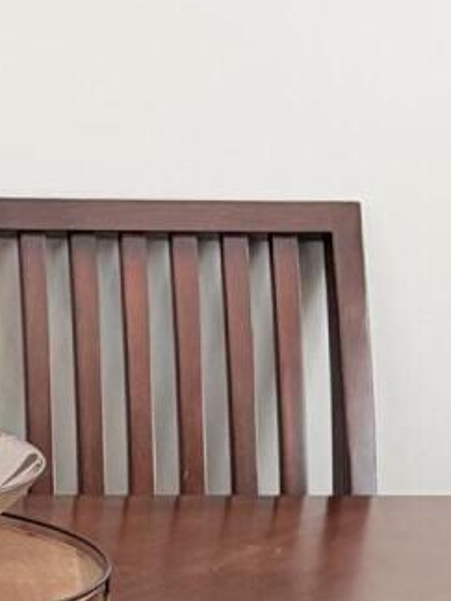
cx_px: -150
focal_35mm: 148
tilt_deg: -12.7
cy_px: 531
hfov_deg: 9.8
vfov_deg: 13.2
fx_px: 2571
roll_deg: -1.1
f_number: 1.78
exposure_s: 1/60
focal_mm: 6.76
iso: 500
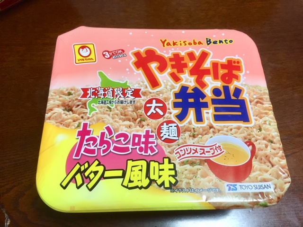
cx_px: 152
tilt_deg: -66.6
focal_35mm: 29
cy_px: 114
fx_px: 254
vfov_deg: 48.2
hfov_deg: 61.7
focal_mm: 4.15
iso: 125
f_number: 2.2
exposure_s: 1/30
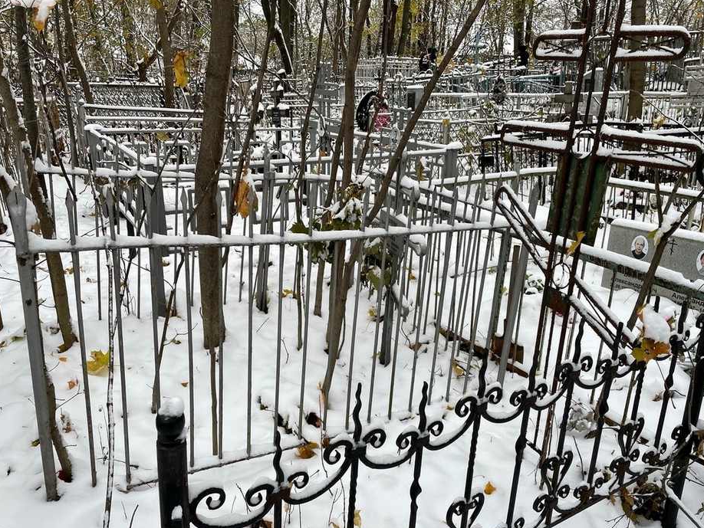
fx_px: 590
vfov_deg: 48.2
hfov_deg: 61.6
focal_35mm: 29
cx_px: 366
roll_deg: -1.0
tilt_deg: -12.2
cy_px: 291
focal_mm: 4.2
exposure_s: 1/142
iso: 32
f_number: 1.6
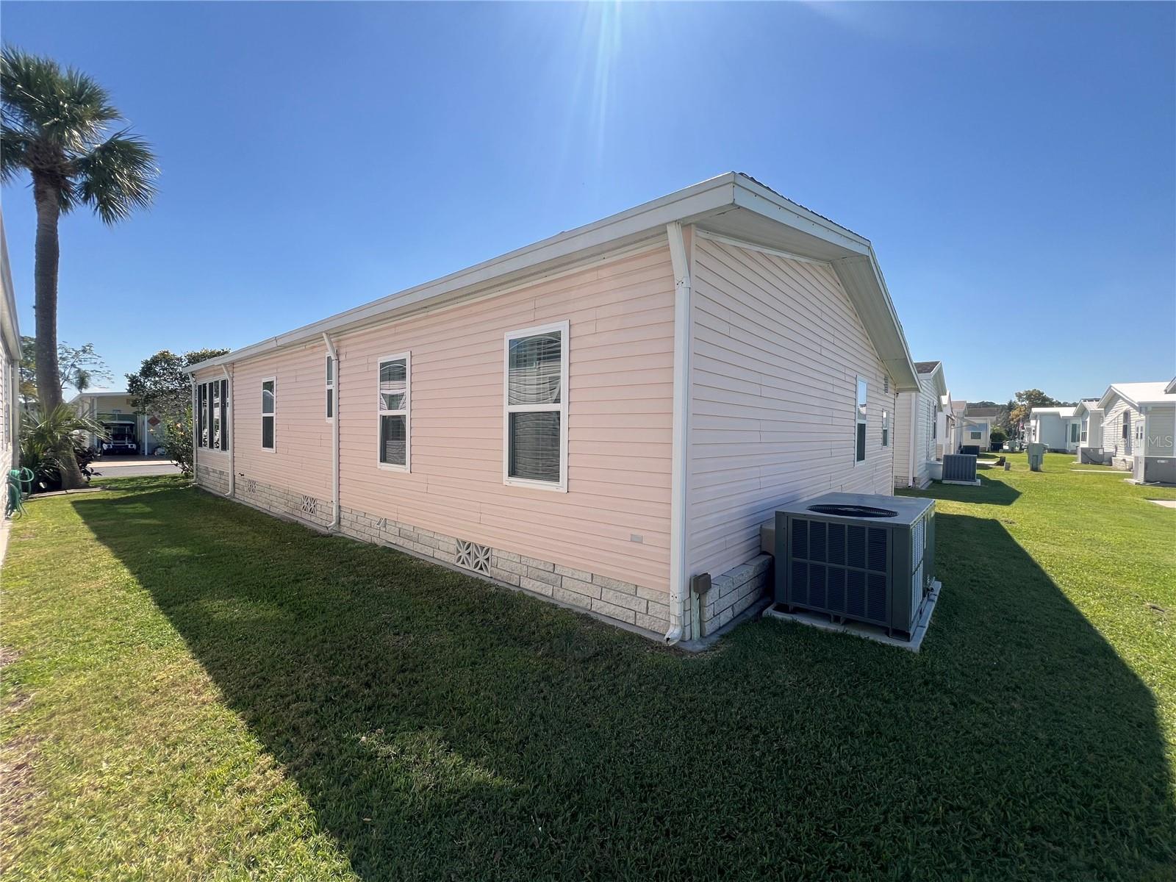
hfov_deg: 106.2
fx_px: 442
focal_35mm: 13
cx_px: 588
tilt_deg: -2.1
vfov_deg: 89.9
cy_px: 441
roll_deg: -0.8
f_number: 1.8
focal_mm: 1.57
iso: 32
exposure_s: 1/1429
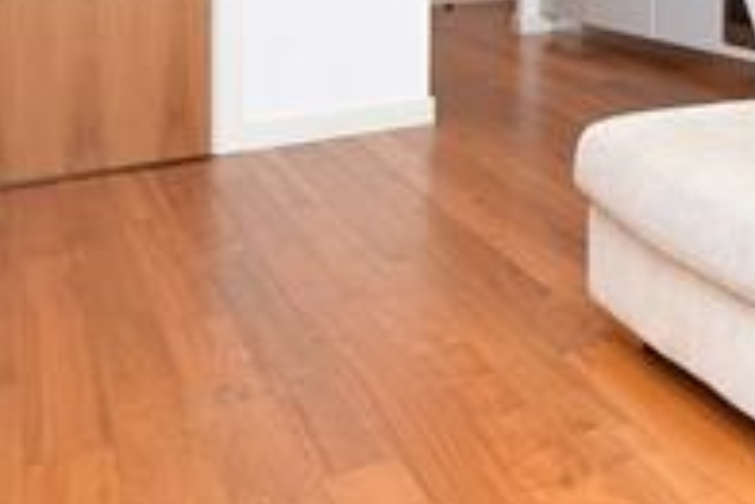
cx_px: 1106
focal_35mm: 49
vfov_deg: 24.5
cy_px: -129
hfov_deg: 28.2
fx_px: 1028
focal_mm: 10
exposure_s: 1/80
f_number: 4.5
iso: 800
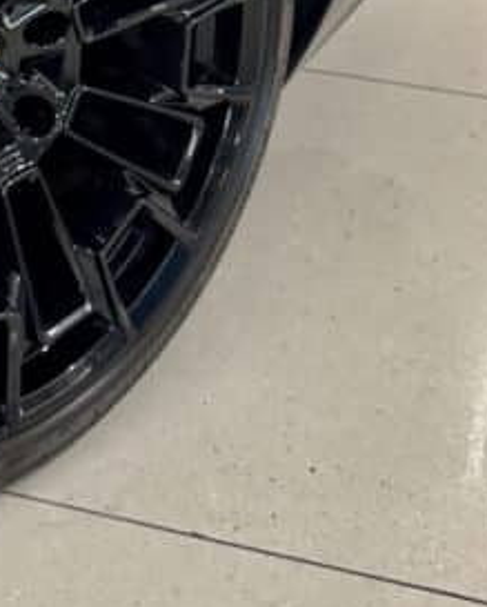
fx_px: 1637
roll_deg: -1.2
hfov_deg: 16.6
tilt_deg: -17.7
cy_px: -195
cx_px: -2
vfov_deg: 19.3
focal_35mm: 91
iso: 200
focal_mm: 6.76
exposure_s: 1/100
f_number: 1.78
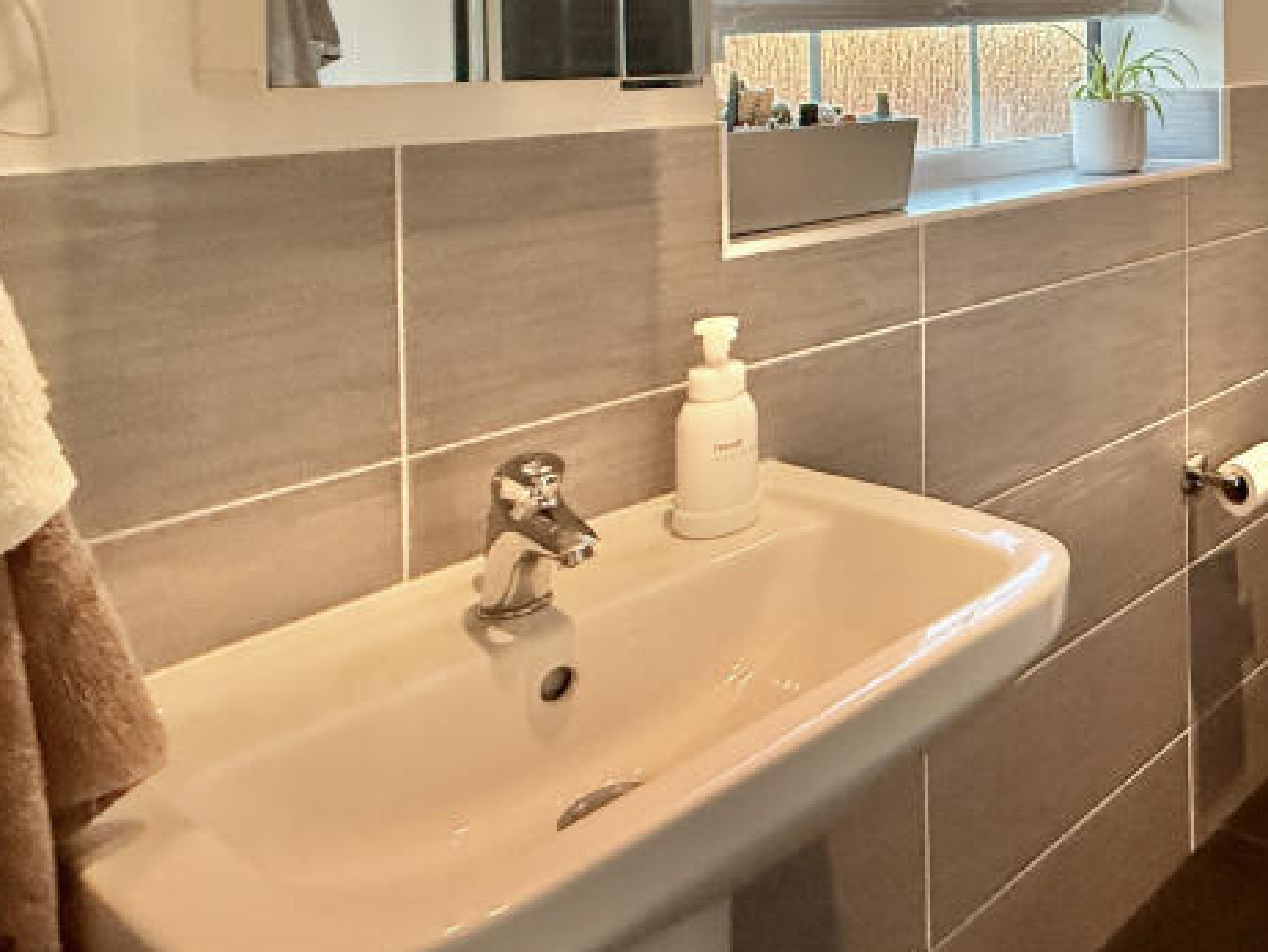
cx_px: 1392
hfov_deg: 44.6
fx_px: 1136
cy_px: 44
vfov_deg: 40.9
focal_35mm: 31
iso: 320
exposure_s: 1/100
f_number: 2.2
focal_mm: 2.22
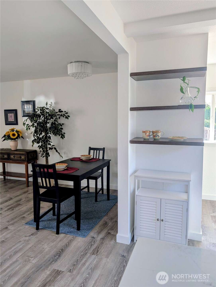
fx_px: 199
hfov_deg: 57.0
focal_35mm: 24
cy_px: 144
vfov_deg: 71.5
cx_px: 108
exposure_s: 1/50.1
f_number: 1.68
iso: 18
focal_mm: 6.9
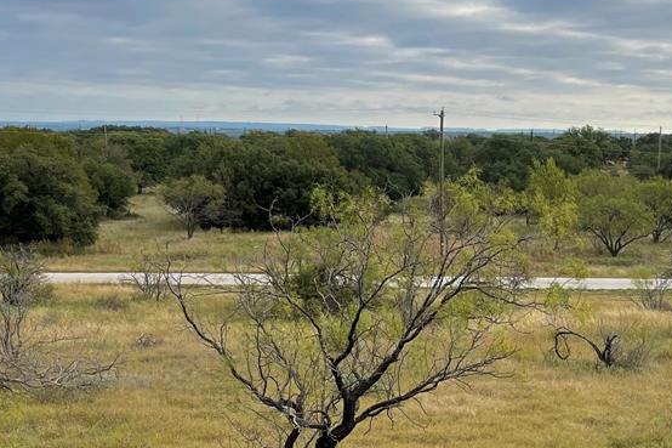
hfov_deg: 39.5
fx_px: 933
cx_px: 378
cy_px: 253
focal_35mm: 50
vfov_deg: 27.0
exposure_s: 1/1403
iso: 32
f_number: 1.6
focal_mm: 5.1
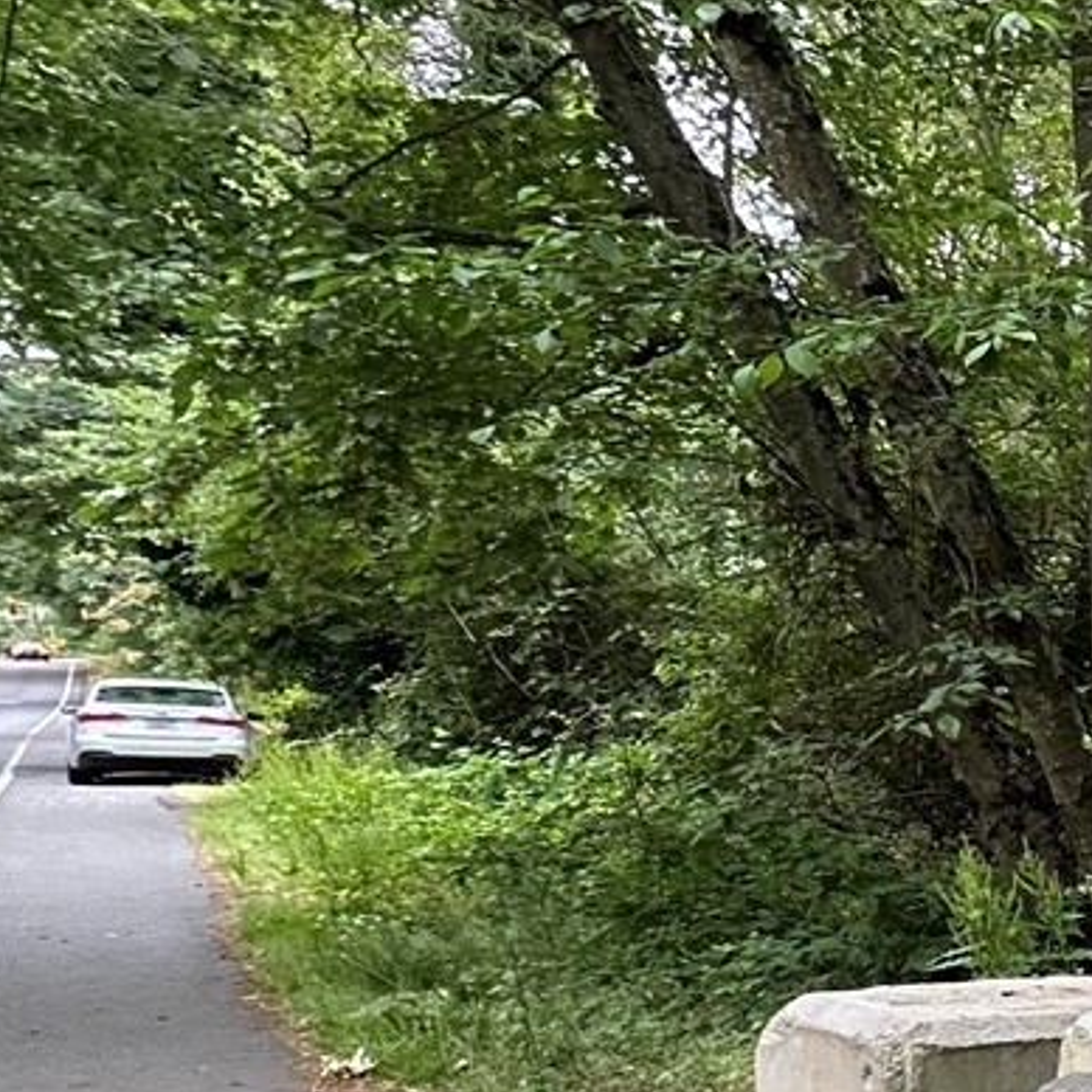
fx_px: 1820
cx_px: 2004
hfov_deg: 21.1
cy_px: 918
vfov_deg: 32.2
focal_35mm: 51
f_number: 2.2
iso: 160
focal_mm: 2.22
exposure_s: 1/99
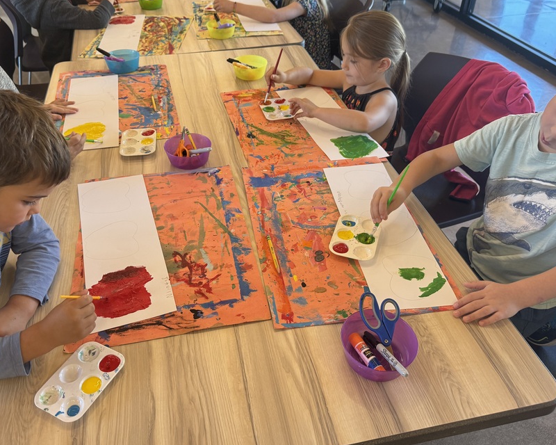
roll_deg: -0.8
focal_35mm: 30
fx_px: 494
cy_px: 194
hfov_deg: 58.7
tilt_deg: -38.5
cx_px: 261
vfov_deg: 48.4
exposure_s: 1/121
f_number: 1.78
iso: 200
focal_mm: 6.76
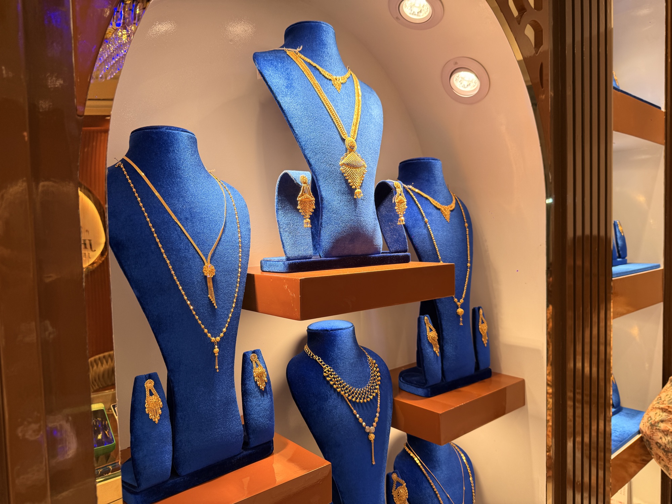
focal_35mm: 24
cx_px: 336
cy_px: 252
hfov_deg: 71.6
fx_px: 466
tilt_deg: -1.8
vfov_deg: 56.8
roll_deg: +0.9
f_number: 1.78
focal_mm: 6.76
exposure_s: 1/459
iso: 100
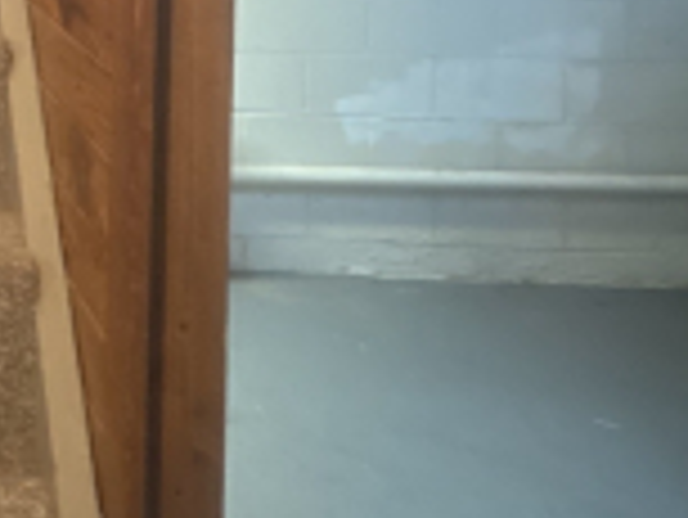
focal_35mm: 61
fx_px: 1213
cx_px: -268
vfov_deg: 21.1
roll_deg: -0.6
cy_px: -207
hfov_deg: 25.8
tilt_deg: +1.4
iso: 800
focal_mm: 2.22
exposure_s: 1/30
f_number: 2.2
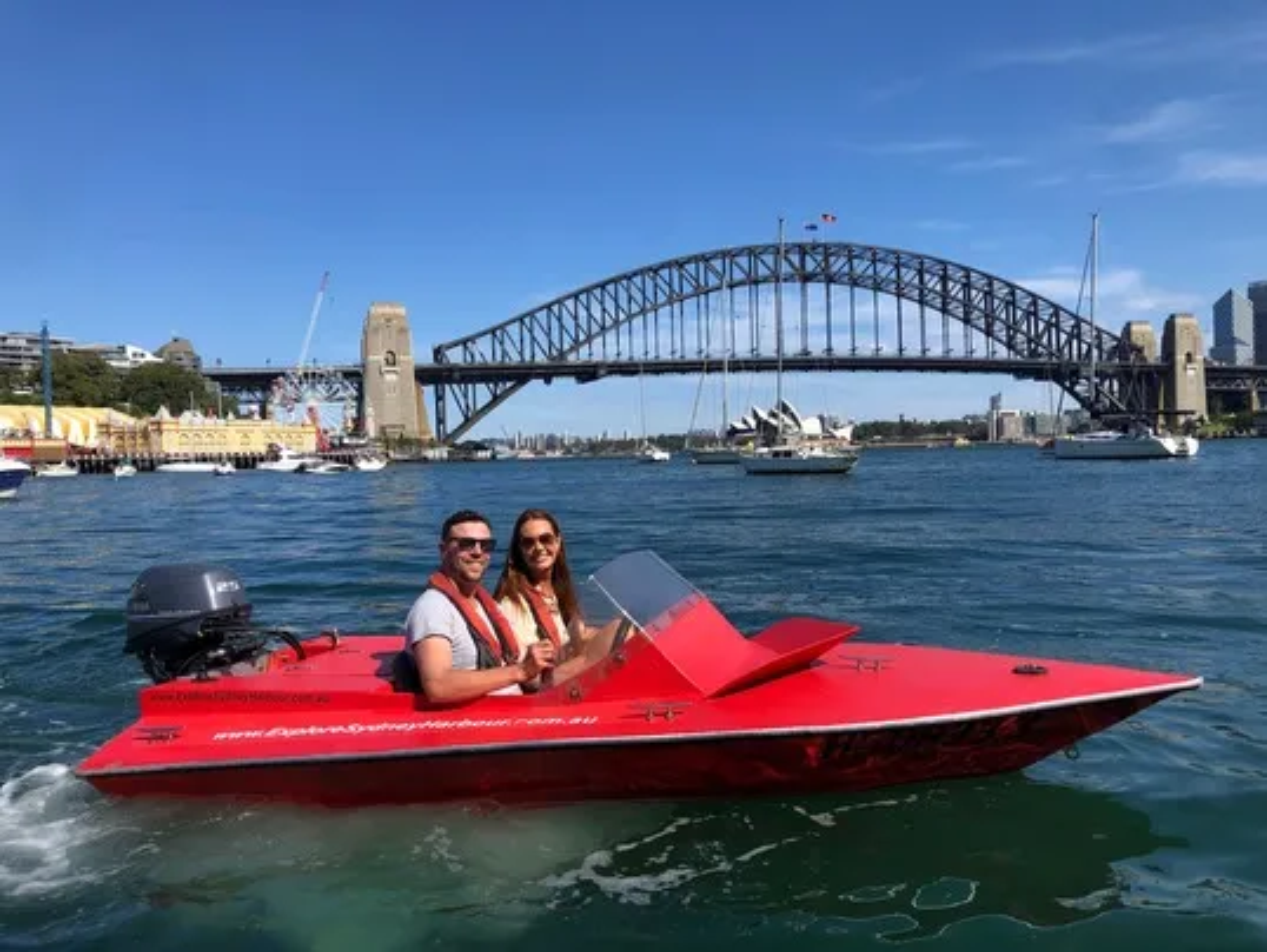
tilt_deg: -0.7
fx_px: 1025
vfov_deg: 49.8
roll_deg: +0.8
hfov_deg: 63.4
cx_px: 634
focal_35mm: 28
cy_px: 476
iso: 25
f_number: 1.8
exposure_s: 1/2404
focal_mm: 3.99
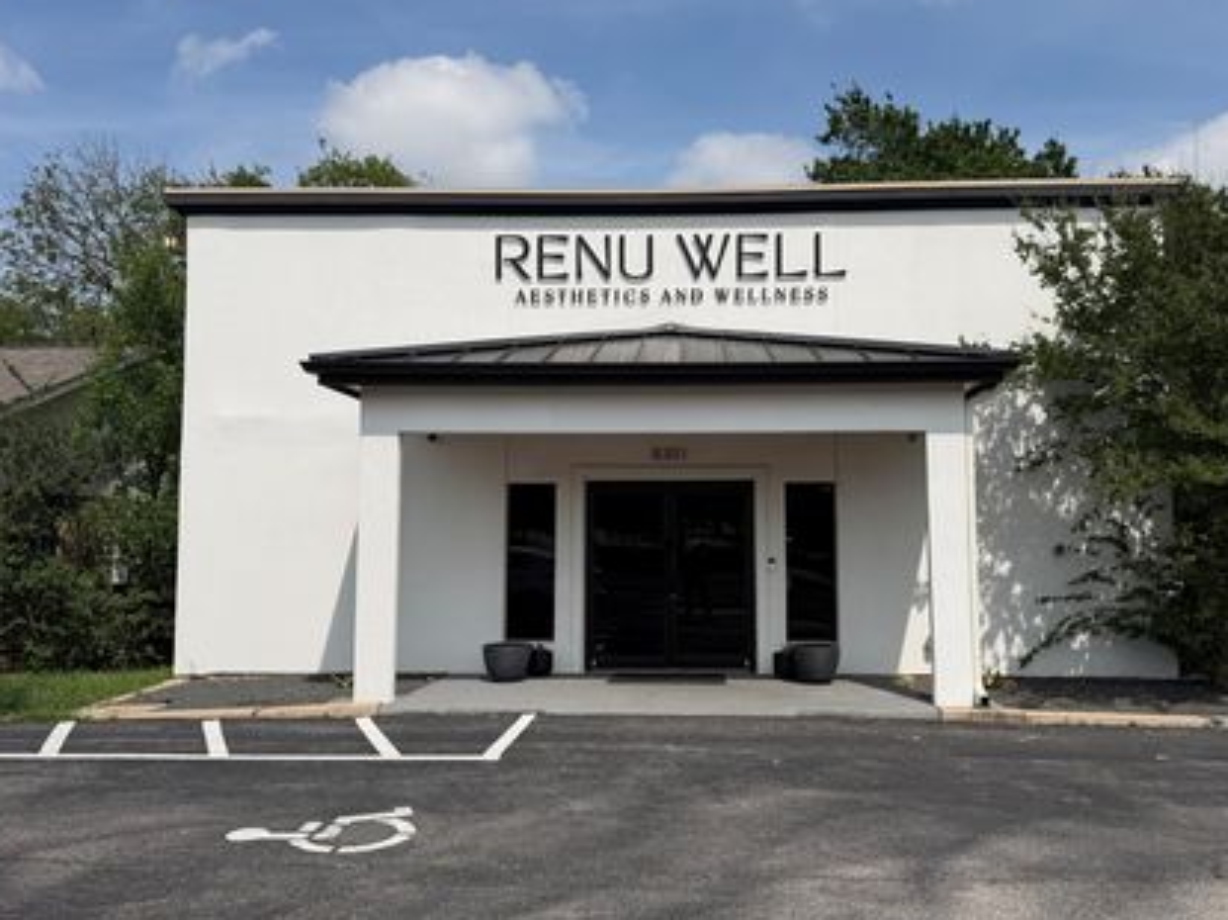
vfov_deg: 48.2
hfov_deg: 61.6
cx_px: 670
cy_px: 461
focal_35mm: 29
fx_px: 1028
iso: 80
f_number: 1.78
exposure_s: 1/9091
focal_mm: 6.76
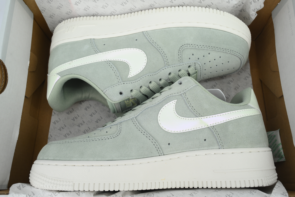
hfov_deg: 64.6
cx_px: 148
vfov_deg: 45.7
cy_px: 98
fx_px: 234
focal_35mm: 28
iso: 400
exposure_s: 1/100
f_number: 10
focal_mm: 28.5
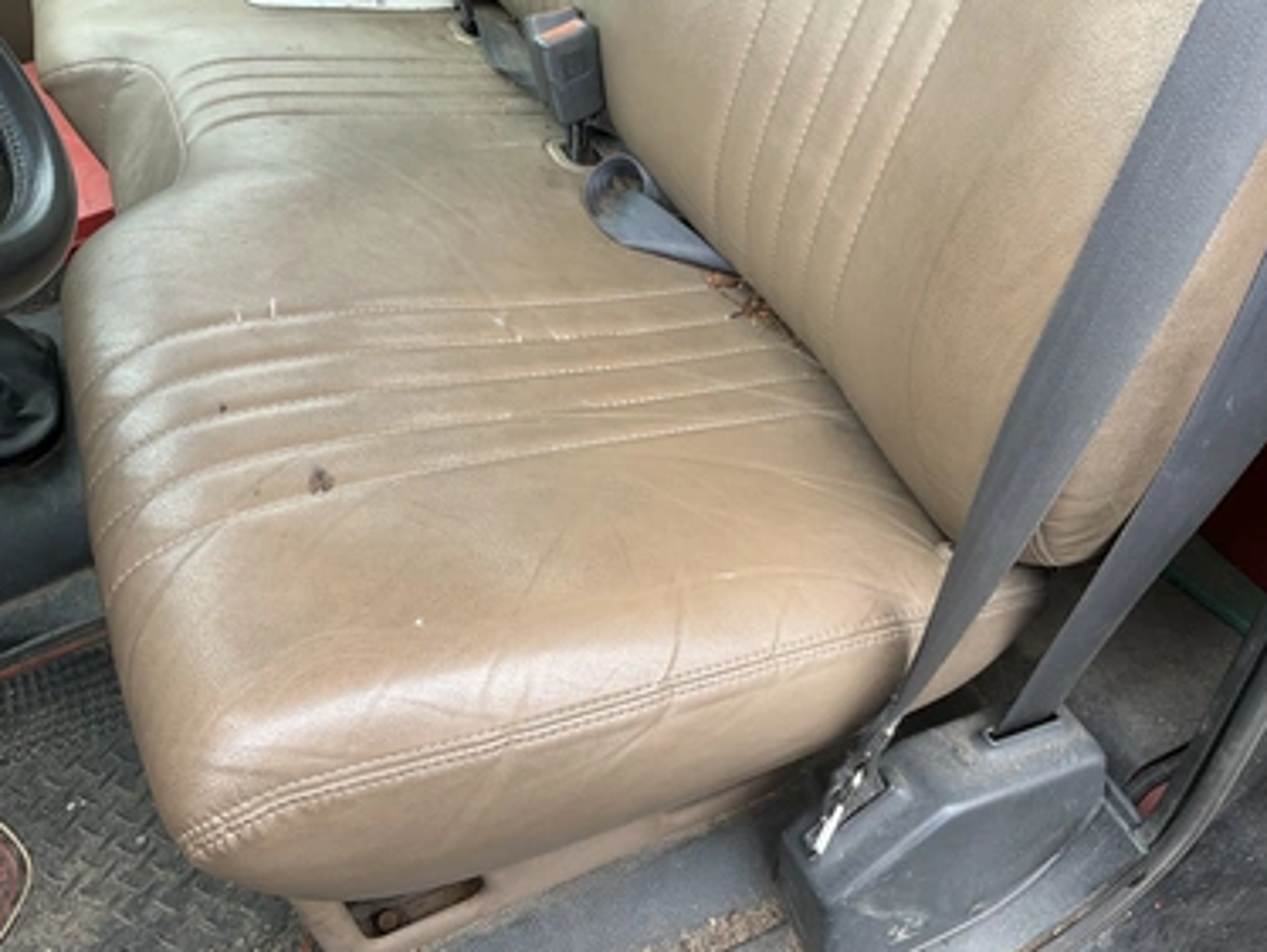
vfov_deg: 45.5
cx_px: 640
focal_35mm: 31
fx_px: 1135
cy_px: 468
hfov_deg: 58.3
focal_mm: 3
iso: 20
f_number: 1.8
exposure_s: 1/122
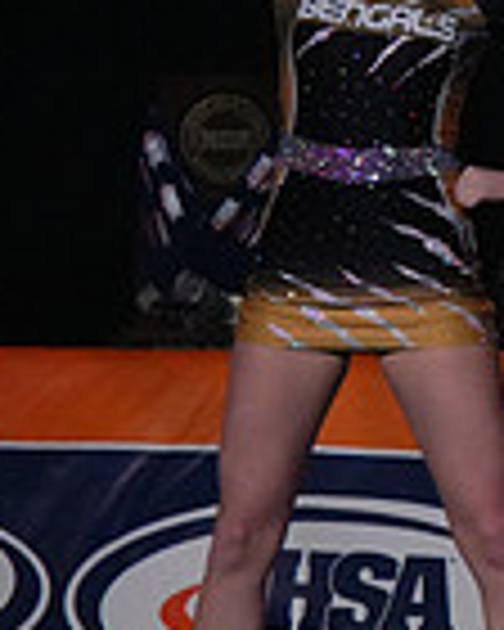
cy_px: 164
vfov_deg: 1.8
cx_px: 1274
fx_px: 19876
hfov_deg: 1.4
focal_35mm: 1066
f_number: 5.6
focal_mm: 275
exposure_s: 1/1250
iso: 16000
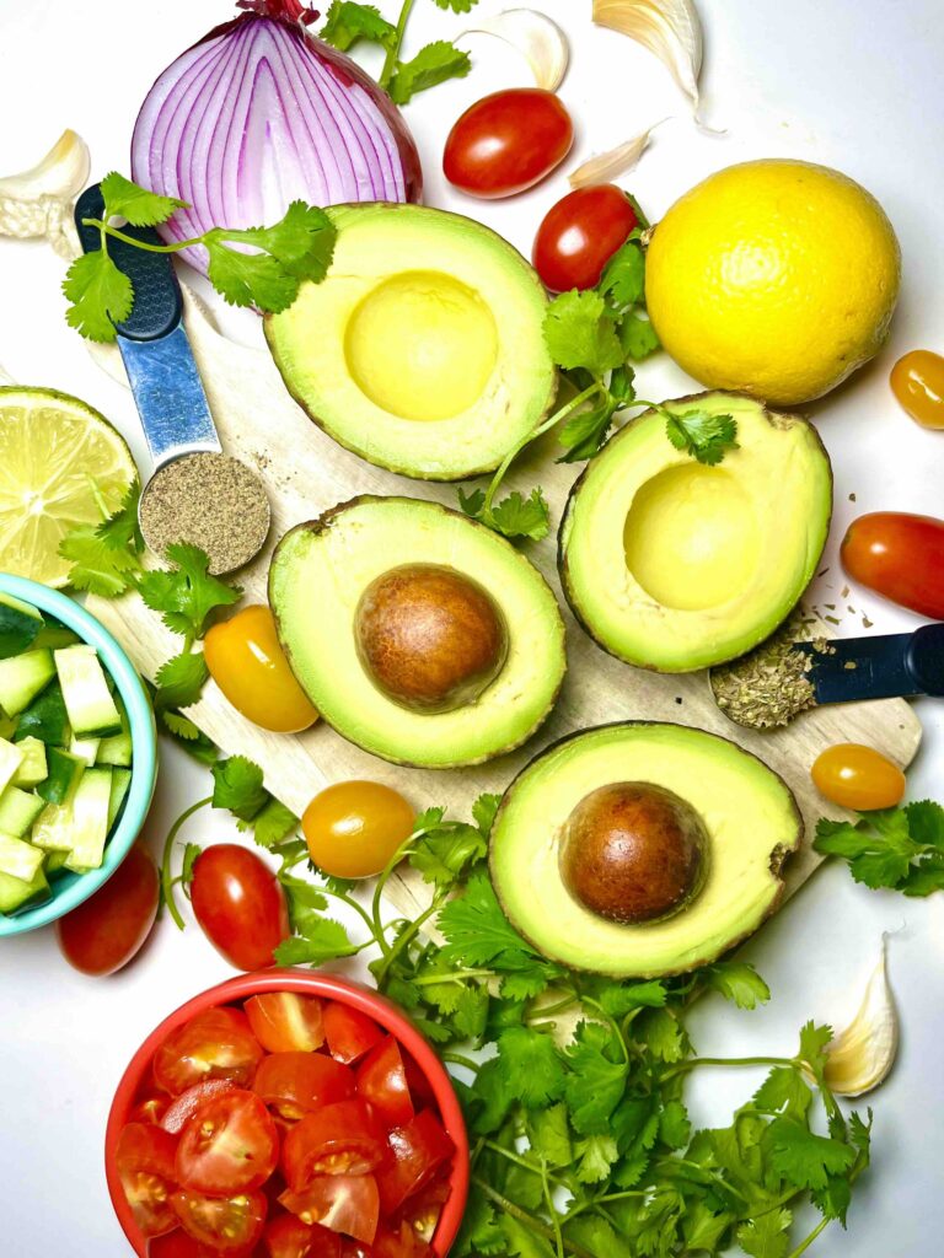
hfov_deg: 53.1
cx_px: 472
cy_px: 629
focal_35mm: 26
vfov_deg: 67.3
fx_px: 945
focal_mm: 5.1
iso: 50
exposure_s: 1/513
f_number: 1.6
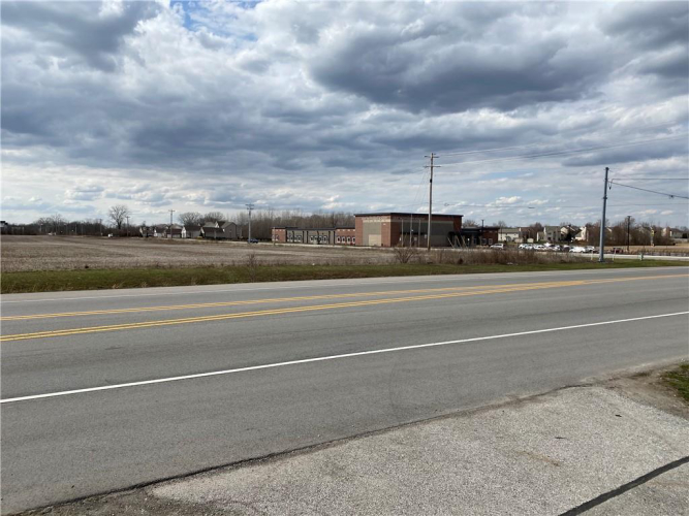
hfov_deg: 67.3
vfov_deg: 53.0
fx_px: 517
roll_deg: -2.6
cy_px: 258
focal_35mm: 26
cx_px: 344
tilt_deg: -2.2
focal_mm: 4.25
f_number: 1.8
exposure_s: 1/4444
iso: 32
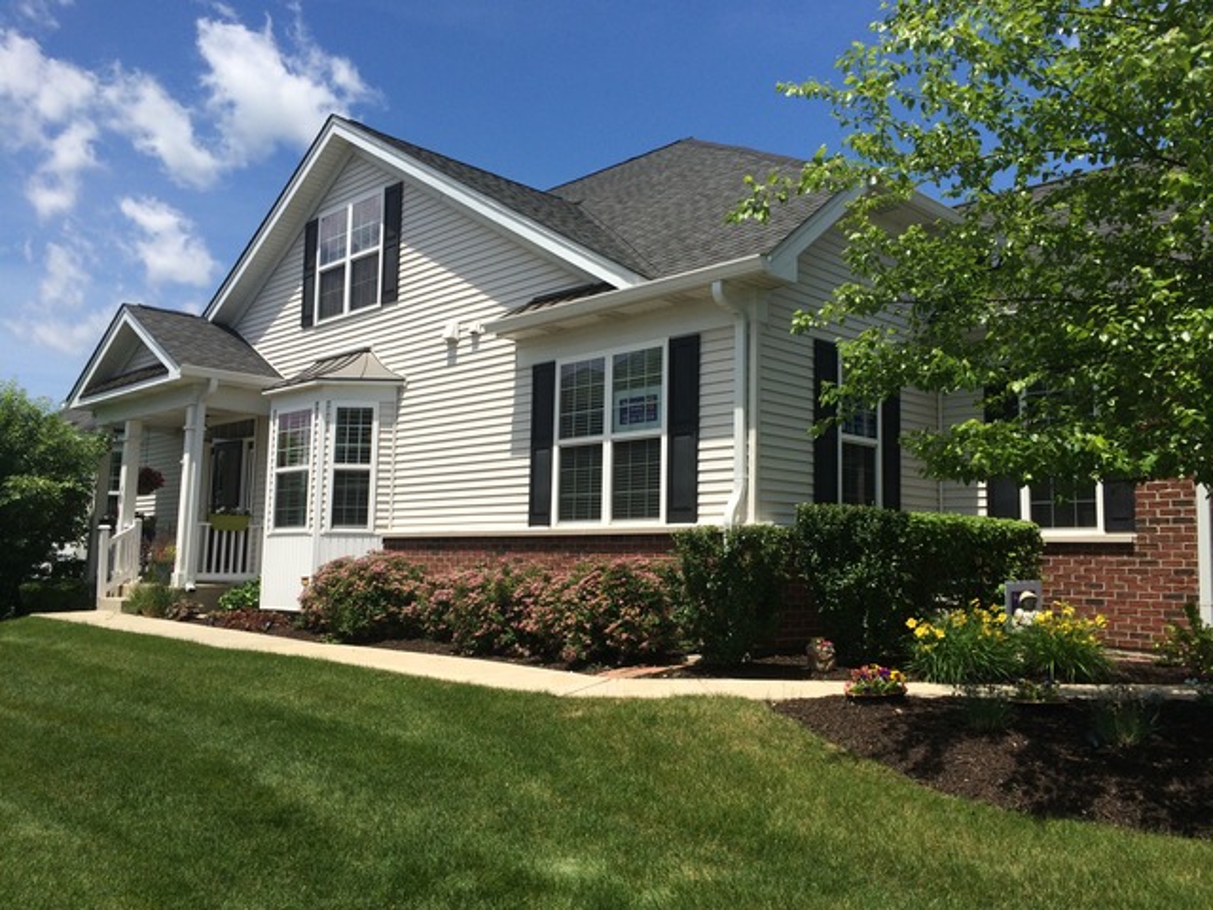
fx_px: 1016
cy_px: 455
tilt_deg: +3.5
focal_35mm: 29
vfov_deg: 48.2
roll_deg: -0.3
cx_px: 606
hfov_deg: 61.7
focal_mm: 4.15
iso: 32
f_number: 2.2
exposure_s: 1/2740
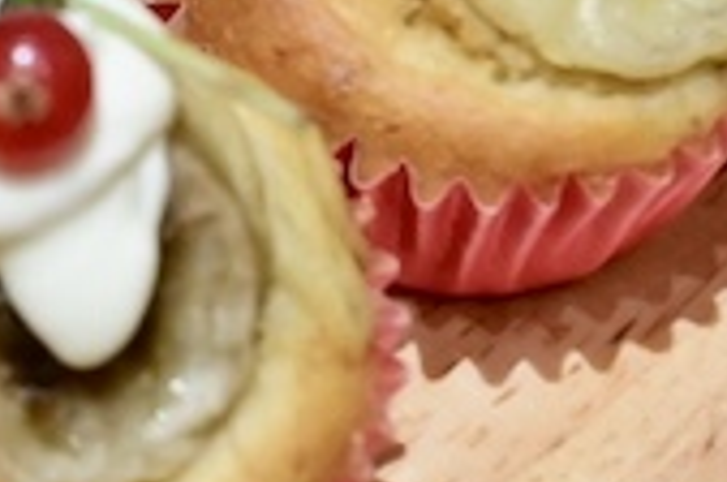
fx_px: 7176
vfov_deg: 3.8
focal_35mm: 356
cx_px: -512
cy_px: -428
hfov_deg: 5.7
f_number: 6.3
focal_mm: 60
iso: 6400
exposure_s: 1/160
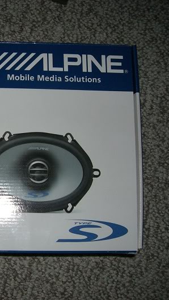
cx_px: -14
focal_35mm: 56
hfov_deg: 20.5
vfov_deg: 37.2
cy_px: 148
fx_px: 446
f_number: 2.7
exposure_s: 1/60
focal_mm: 6.2
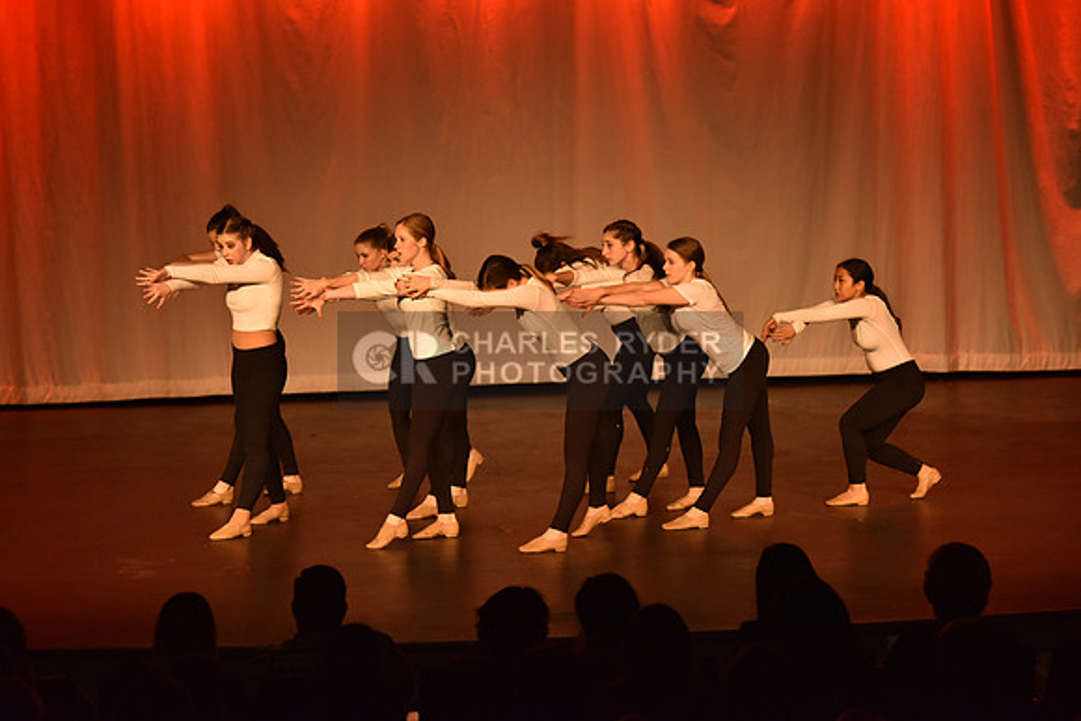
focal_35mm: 116
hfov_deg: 17.6
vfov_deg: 11.8
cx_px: 540
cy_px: 360
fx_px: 3484
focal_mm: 116
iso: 2000
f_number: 4.5
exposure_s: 1/250
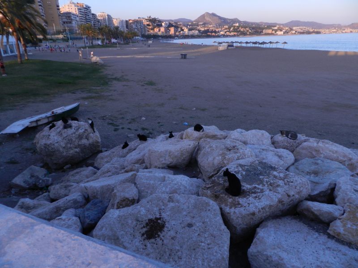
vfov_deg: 58.9
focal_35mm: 23
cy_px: 134
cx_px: 179
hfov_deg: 73.9
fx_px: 238
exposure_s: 1/320
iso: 160
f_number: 3.4
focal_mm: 4
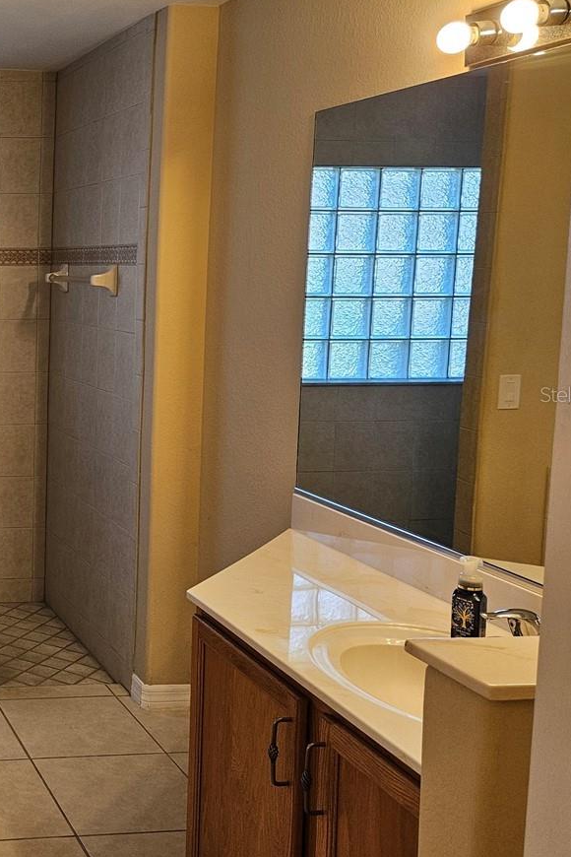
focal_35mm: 44
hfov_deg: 26.3
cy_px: 394
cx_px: -155
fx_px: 1047
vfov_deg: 44.5
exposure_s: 1/120
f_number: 1.8
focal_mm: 5.4
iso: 100
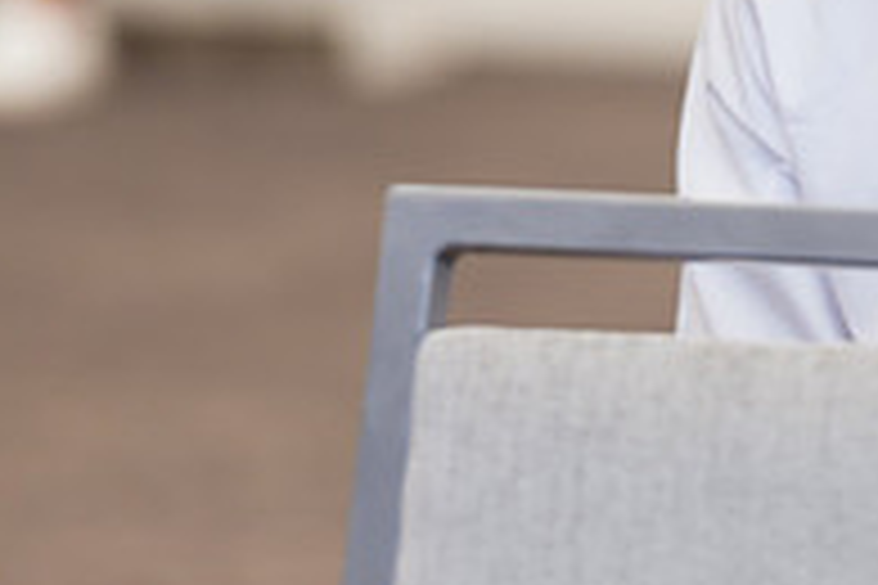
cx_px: 959
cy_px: -99
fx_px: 14510
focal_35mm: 595
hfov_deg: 3.5
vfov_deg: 2.3
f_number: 3.2
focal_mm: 200
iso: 800
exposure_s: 1/200
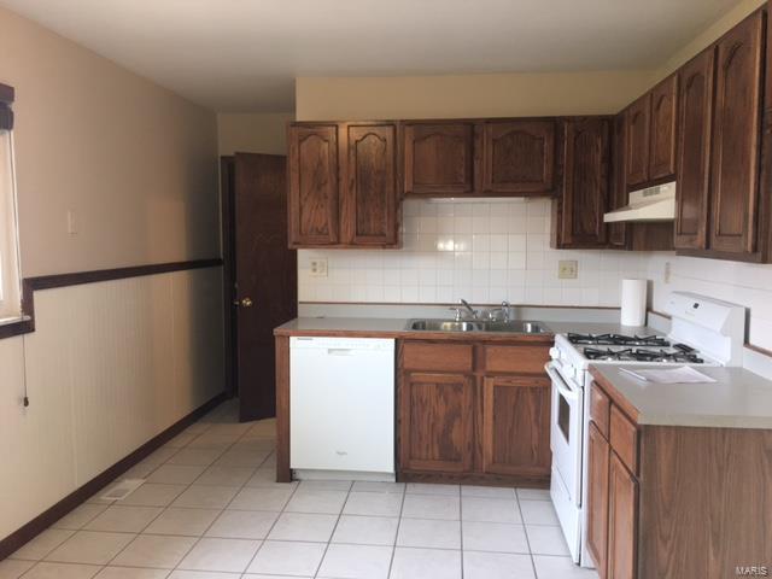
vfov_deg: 48.2
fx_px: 647
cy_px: 290
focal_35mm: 29
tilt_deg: -4.8
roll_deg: +0.1
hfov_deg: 61.7
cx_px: 386
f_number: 2.2
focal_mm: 4.15
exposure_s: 1/30
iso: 50
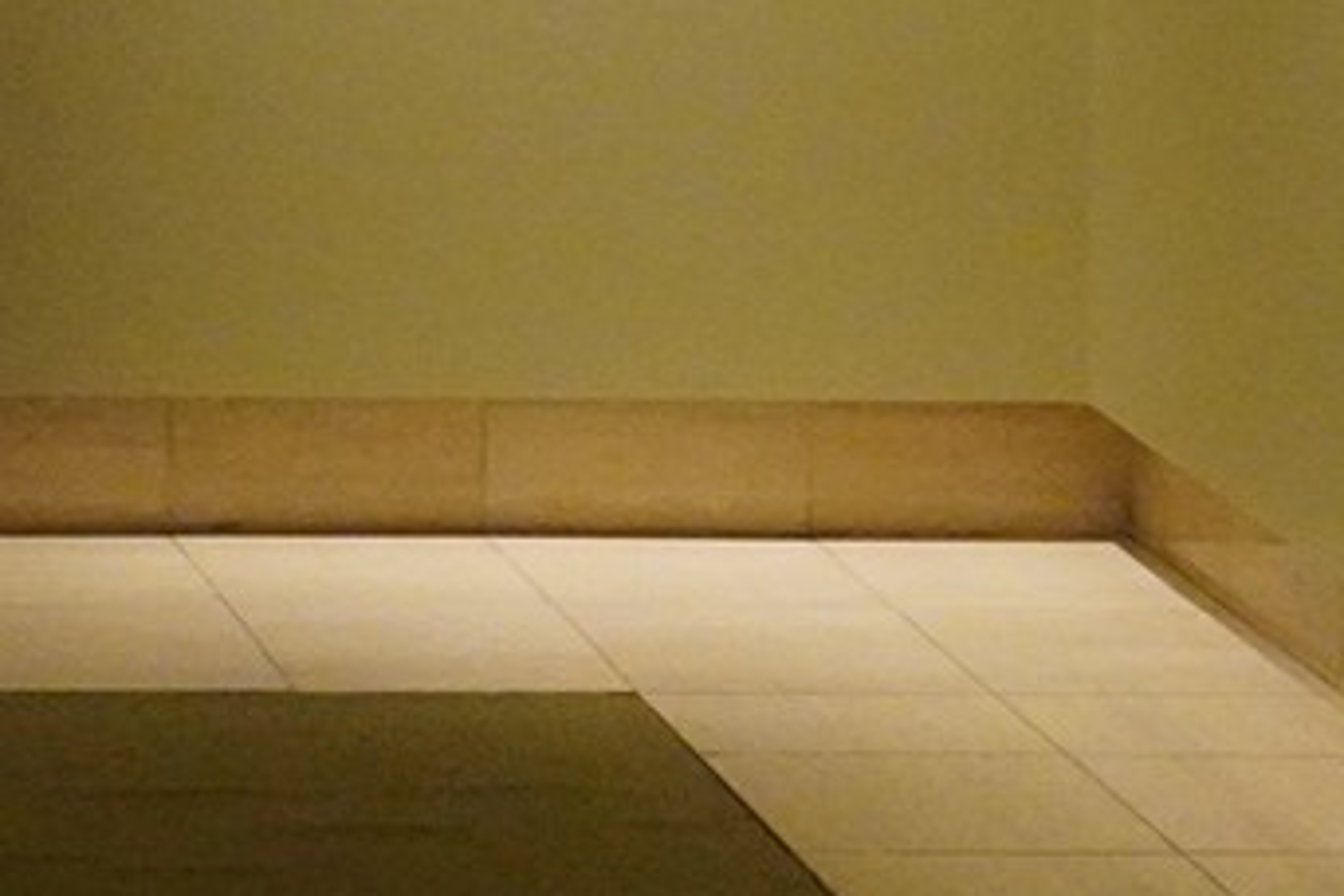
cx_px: -912
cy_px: -971
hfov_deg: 10.2
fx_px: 7205
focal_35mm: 193
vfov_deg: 6.9
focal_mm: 33
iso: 10000
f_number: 7.1
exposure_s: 1/80
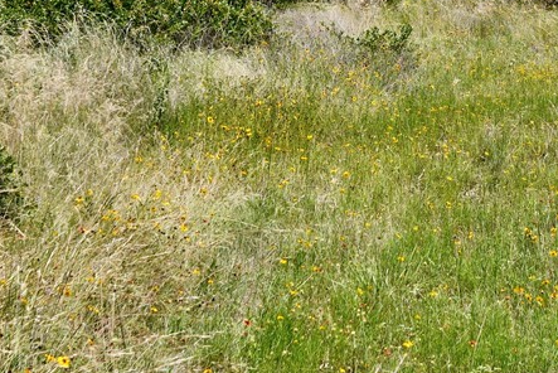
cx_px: 440
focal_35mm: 147
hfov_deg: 13.9
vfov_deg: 9.3
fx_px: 2280
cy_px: -47
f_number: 9
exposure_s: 1/320
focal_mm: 40
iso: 100
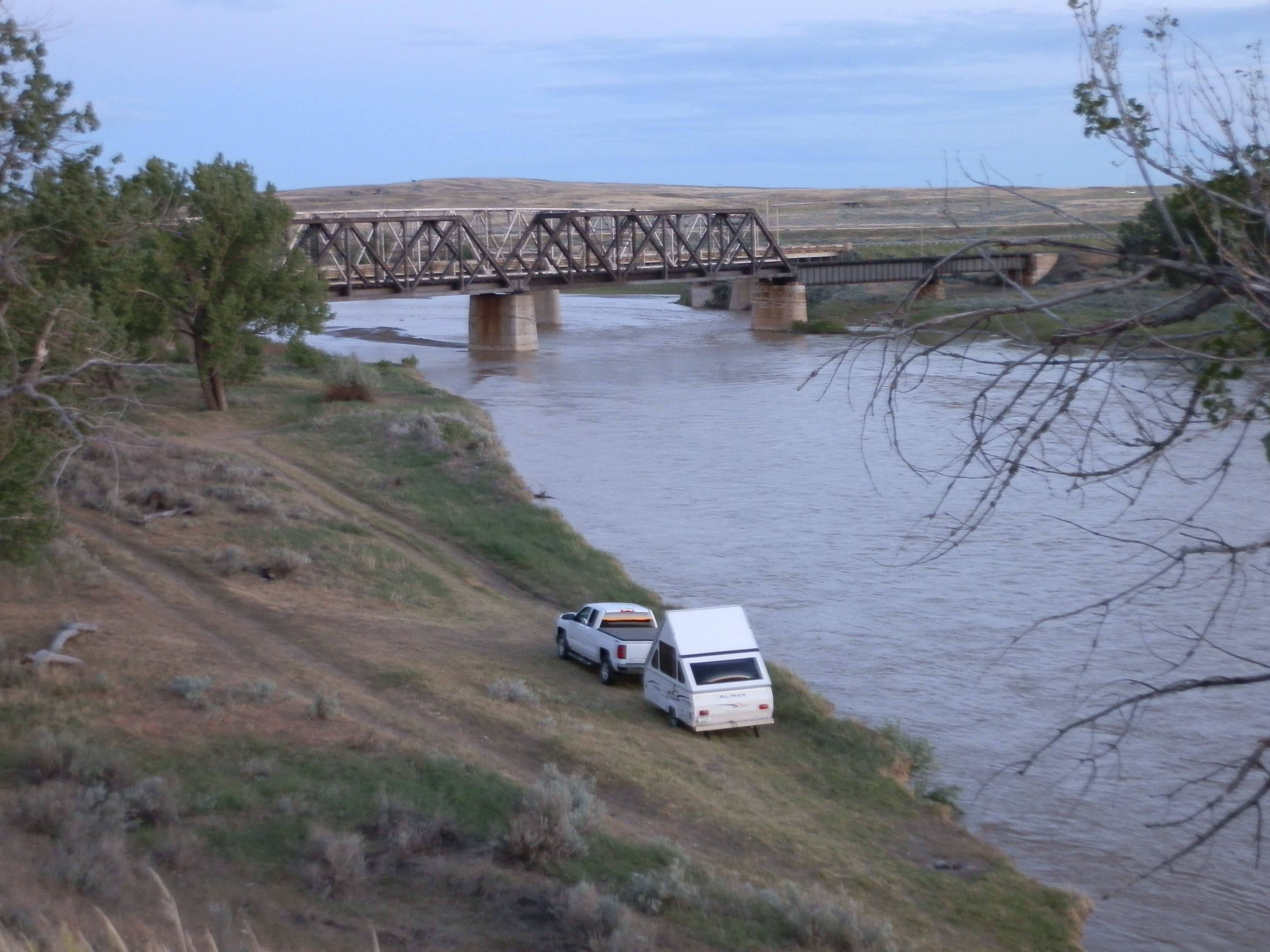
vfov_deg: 24.0
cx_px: 635
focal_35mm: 61
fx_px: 2238
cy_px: 476
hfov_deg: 31.7
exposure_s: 1/13
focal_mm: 10.99
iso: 200
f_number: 3.7
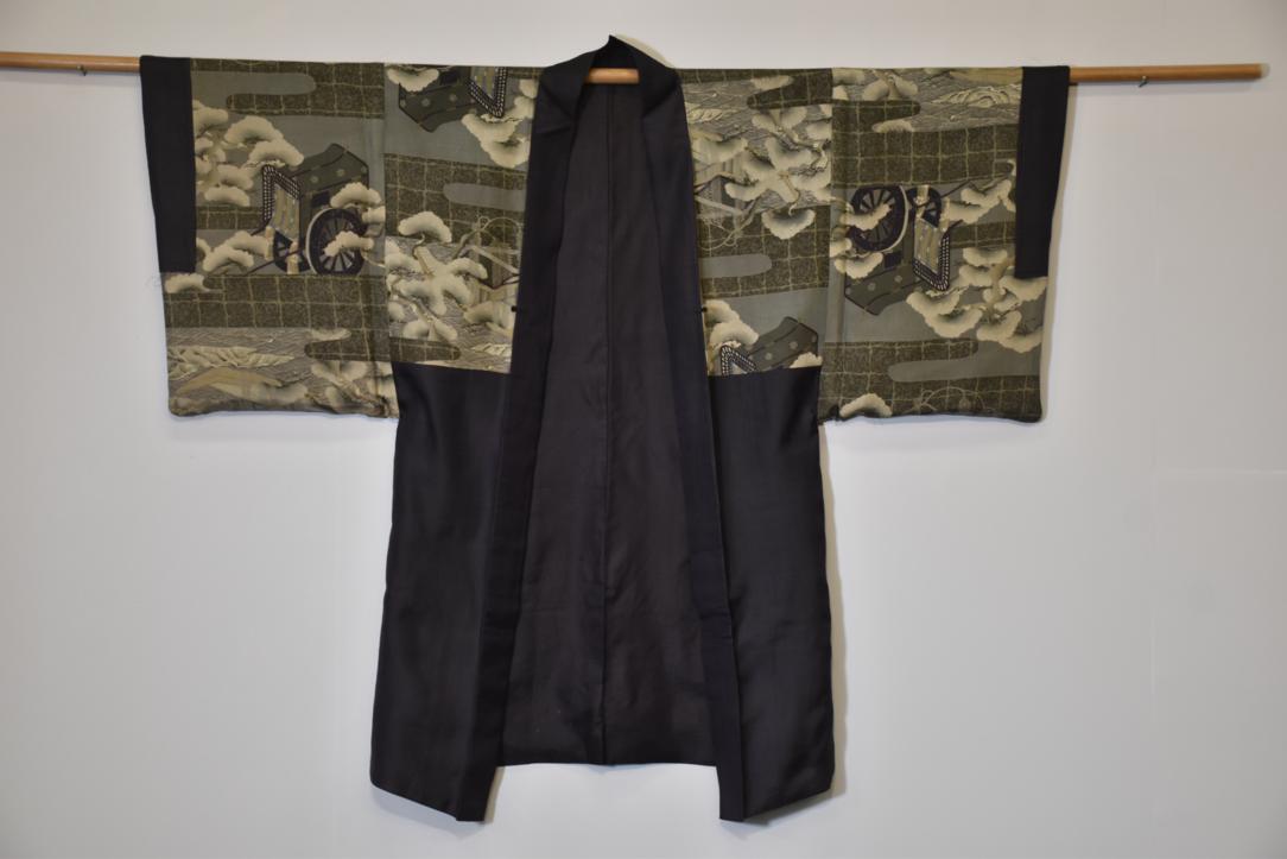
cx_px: 644
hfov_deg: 27.0
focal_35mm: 75
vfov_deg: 18.2
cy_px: 430
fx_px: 2681
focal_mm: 50
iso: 400
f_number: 4.8
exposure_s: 1/60
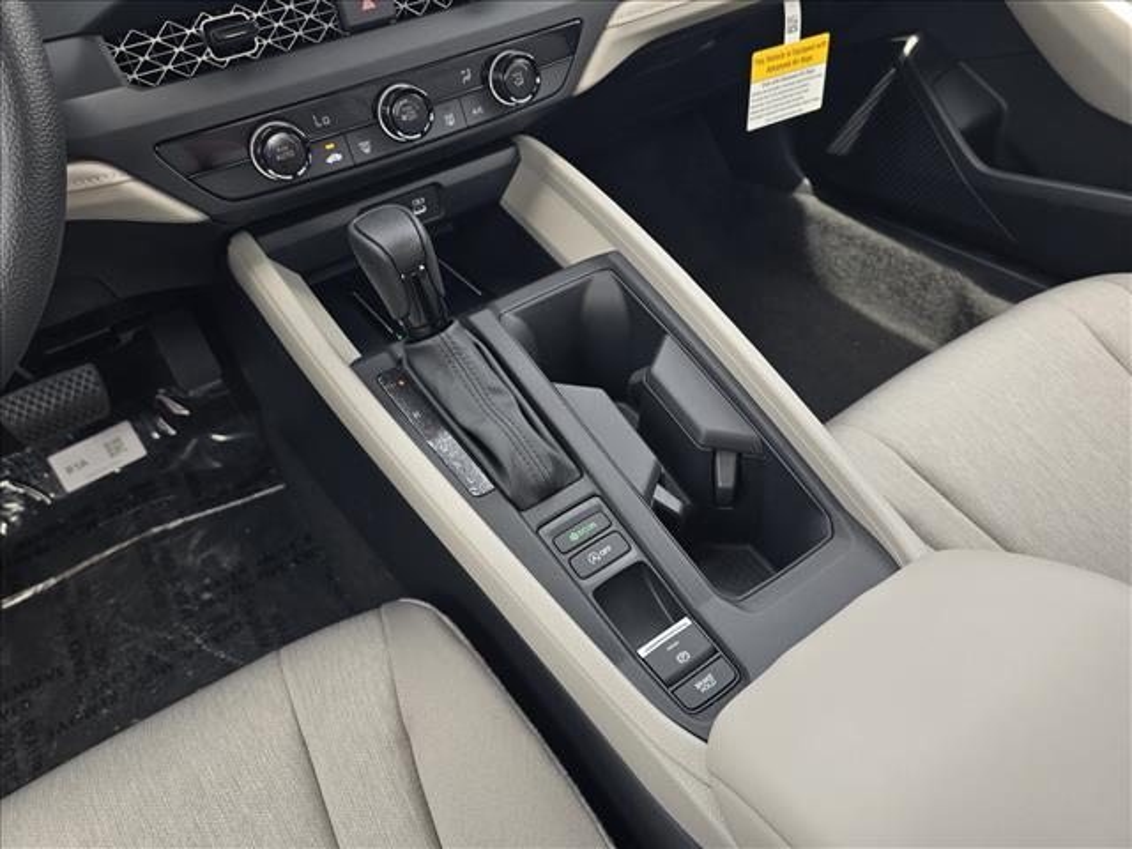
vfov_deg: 58.9
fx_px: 752
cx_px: 566
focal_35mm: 23
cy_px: 424
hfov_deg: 73.9
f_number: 1.7
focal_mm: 6.3
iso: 64
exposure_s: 1/182
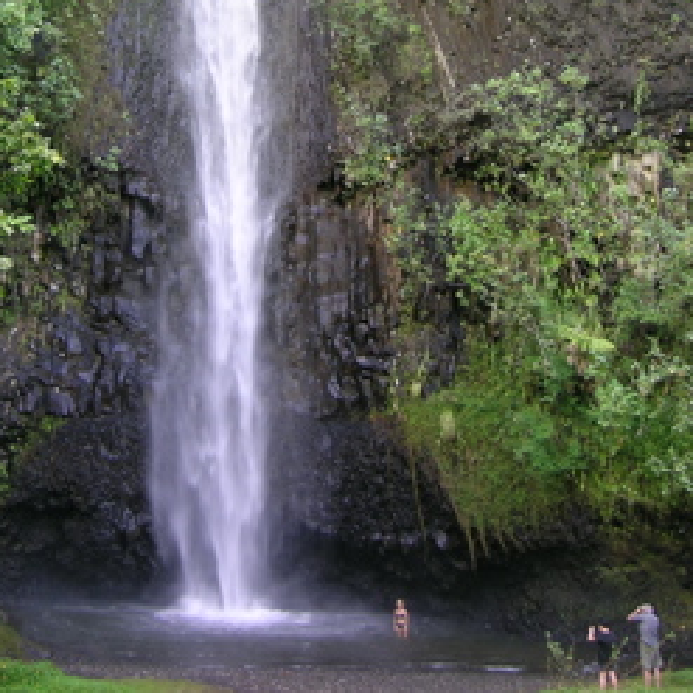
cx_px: 250
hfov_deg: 38.0
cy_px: 171
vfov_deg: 37.4
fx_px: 997
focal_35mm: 44
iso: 50
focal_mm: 5.8
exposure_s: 1/52.5
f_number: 2.8
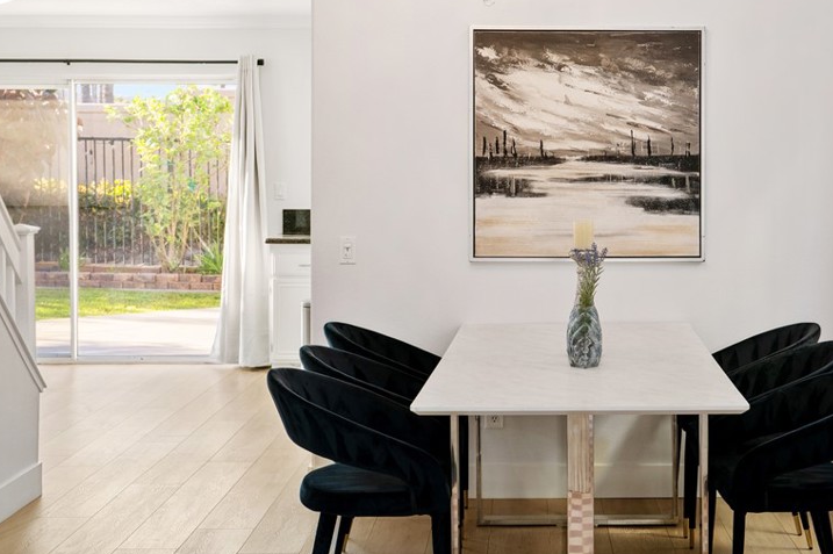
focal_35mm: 60
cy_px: 194
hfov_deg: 33.1
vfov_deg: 22.5
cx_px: 560
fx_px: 1387
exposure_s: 1/10
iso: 800
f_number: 8
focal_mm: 42
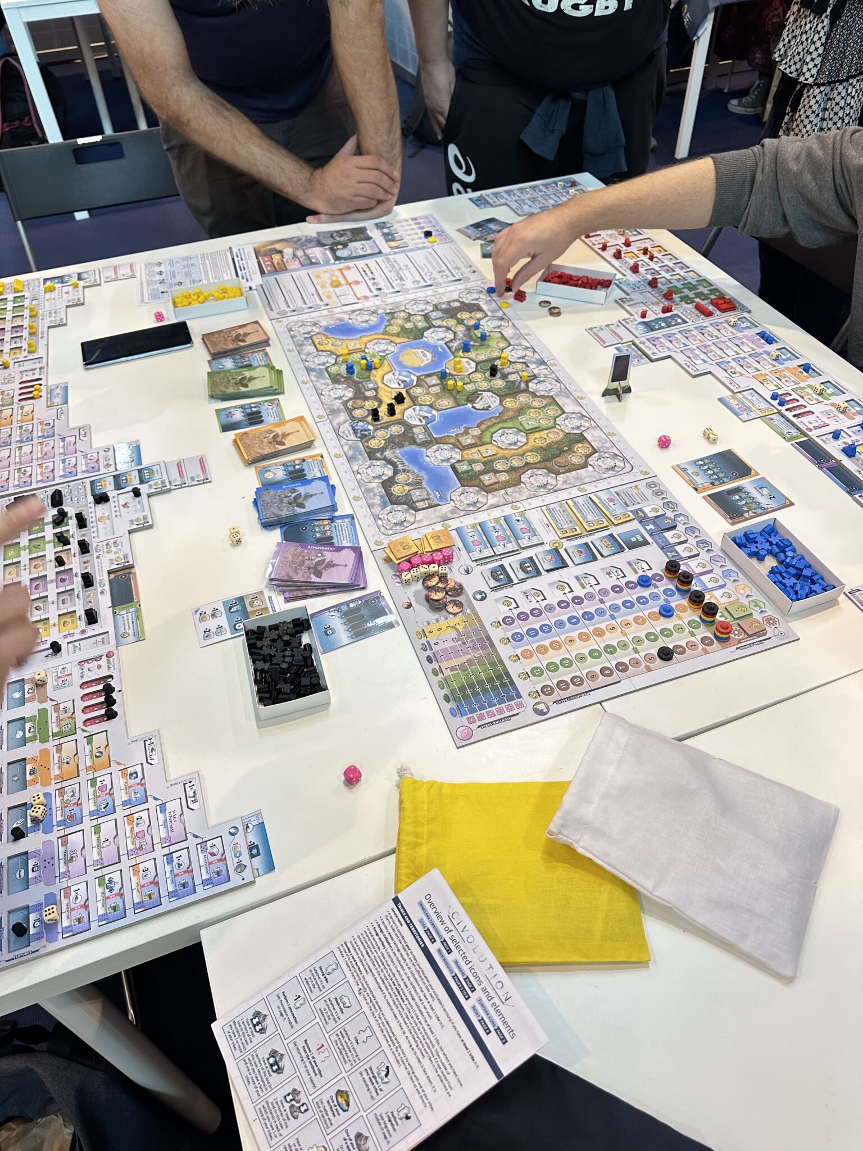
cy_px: 576
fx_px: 798
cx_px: 432
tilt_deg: -45.9
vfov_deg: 71.6
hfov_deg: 56.8
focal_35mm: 24
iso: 200
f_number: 1.78
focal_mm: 6.86
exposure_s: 1/50
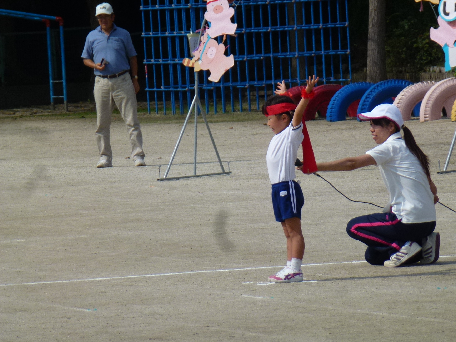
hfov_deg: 4.4
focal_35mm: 449
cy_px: 194
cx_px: 265
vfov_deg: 3.3
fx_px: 5915
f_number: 5.9
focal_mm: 68.8
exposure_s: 1/1000
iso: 100
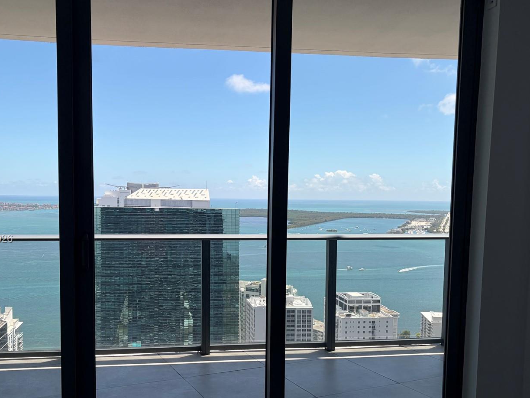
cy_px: 239
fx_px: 521
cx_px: 224
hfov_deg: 53.7
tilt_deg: -5.9
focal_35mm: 34
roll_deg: -1.1
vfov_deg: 41.6
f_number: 1.6
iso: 50
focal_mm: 5.96
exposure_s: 1/2451
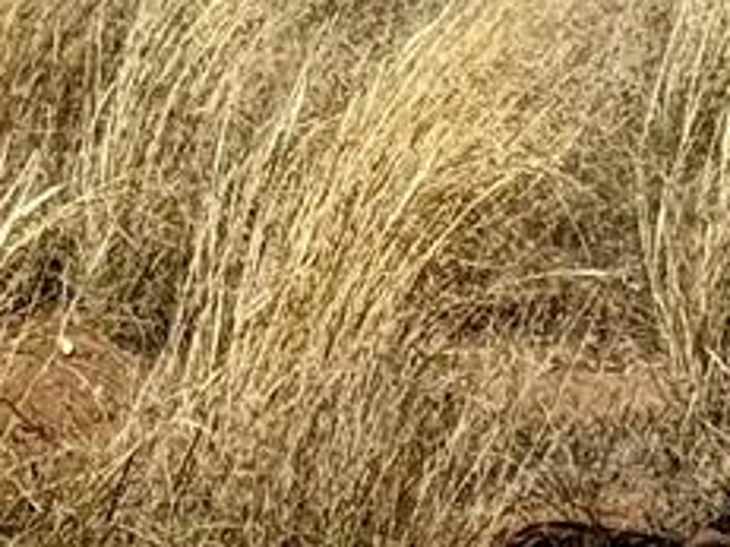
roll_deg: -0.3
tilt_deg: +4.5
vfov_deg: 4.2
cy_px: -1344
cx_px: 417
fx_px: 6998
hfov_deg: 6.0
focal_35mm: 332
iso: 80
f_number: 1.78
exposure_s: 1/12500
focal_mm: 6.76
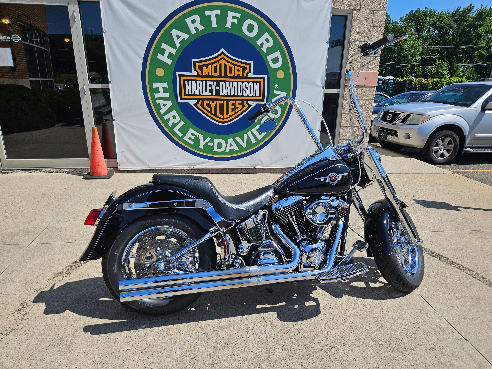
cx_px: 246
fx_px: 327
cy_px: 184
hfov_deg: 73.9
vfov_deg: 58.9
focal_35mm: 23
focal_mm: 5.4
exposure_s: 1/2094
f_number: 1.8
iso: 25
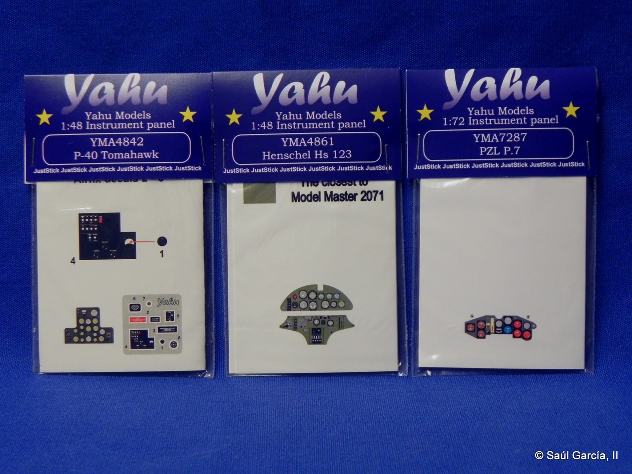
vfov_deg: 25.2
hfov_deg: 33.2
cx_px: 316
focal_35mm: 58
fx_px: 1059
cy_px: 237
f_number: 3.5
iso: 400
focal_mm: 10.3
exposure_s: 1/59.1
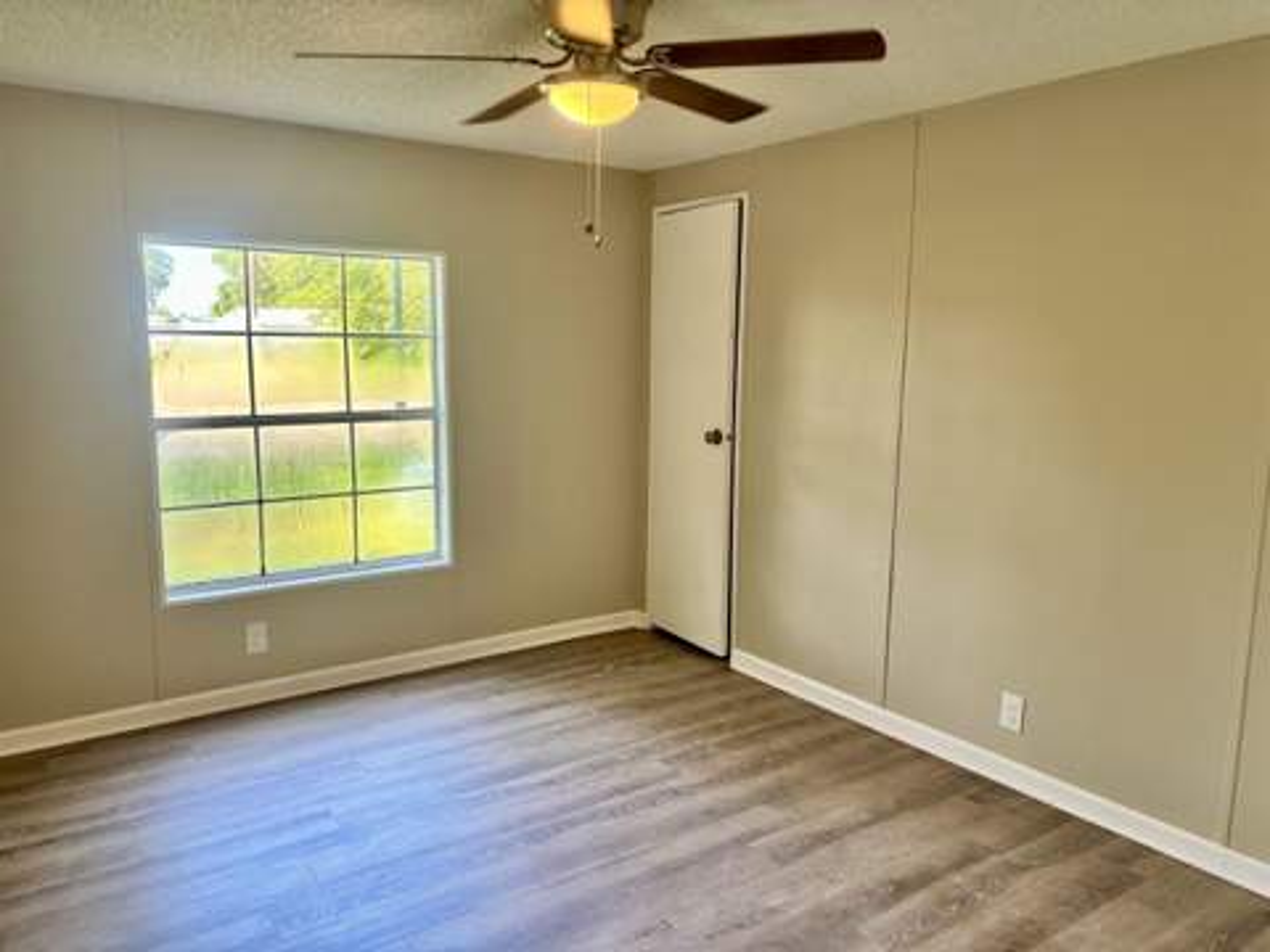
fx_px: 954
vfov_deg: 53.1
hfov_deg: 67.3
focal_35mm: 26
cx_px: 635
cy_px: 476
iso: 125
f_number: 1.6
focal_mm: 5.96
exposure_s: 1/120
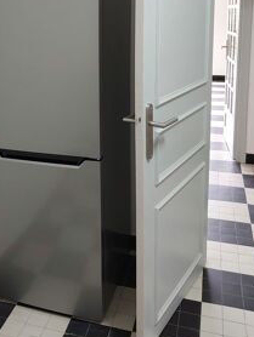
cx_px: 67
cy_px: 89
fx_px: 449
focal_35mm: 46
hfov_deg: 31.1
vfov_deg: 40.2
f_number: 1.8
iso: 250
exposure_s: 1/50
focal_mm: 4.6
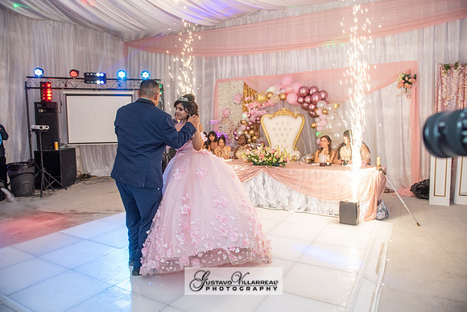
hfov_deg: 73.7
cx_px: 234
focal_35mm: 24
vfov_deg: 53.2
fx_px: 311
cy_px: 156
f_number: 4
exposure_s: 1/160
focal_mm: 24
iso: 1250
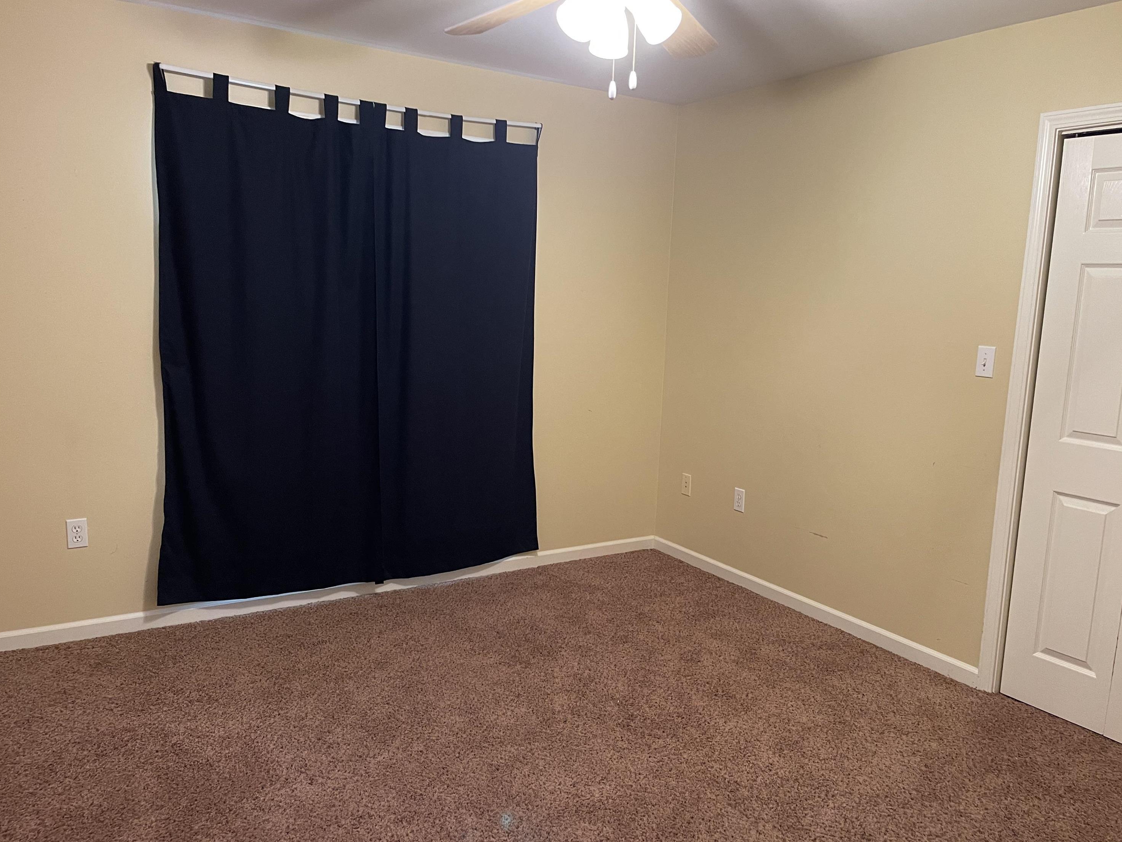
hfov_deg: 67.3
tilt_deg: -9.0
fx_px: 843
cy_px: 413
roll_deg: -2.5
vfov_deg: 53.1
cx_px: 554
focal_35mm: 26
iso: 400
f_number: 1.6
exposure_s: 1/40
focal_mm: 5.1
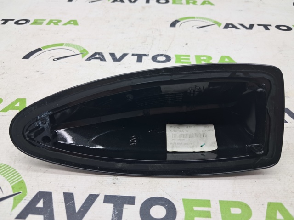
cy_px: 110
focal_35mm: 27
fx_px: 229
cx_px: 147
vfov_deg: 51.3
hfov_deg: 65.4
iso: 50
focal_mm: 4
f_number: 1.8
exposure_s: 1/50
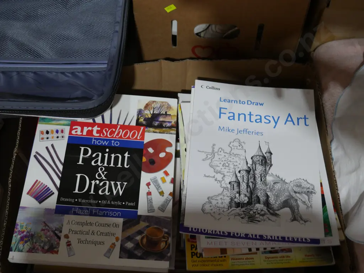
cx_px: 182
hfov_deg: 39.6
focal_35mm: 48
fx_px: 505
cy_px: 136
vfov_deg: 30.3
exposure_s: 1/60
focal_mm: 24
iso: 1000
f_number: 5.2
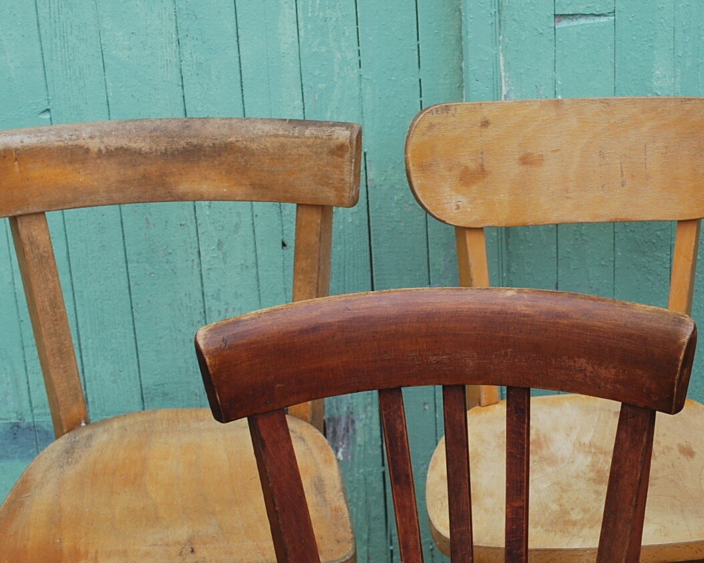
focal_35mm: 88
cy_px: 365
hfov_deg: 21.5
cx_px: 561
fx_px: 1833
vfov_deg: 17.4
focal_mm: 34
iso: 180
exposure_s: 1/125
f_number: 5.6
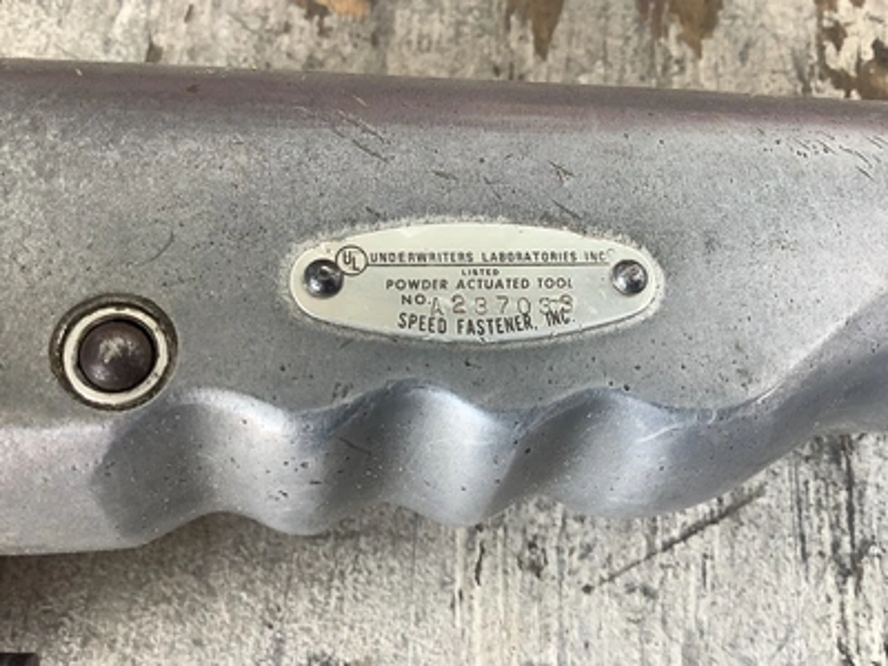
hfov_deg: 58.4
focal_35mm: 31
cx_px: 444
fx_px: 795
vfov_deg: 45.4
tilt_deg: -73.5
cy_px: 333
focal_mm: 3.3
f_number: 2.4
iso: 50
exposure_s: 1/120
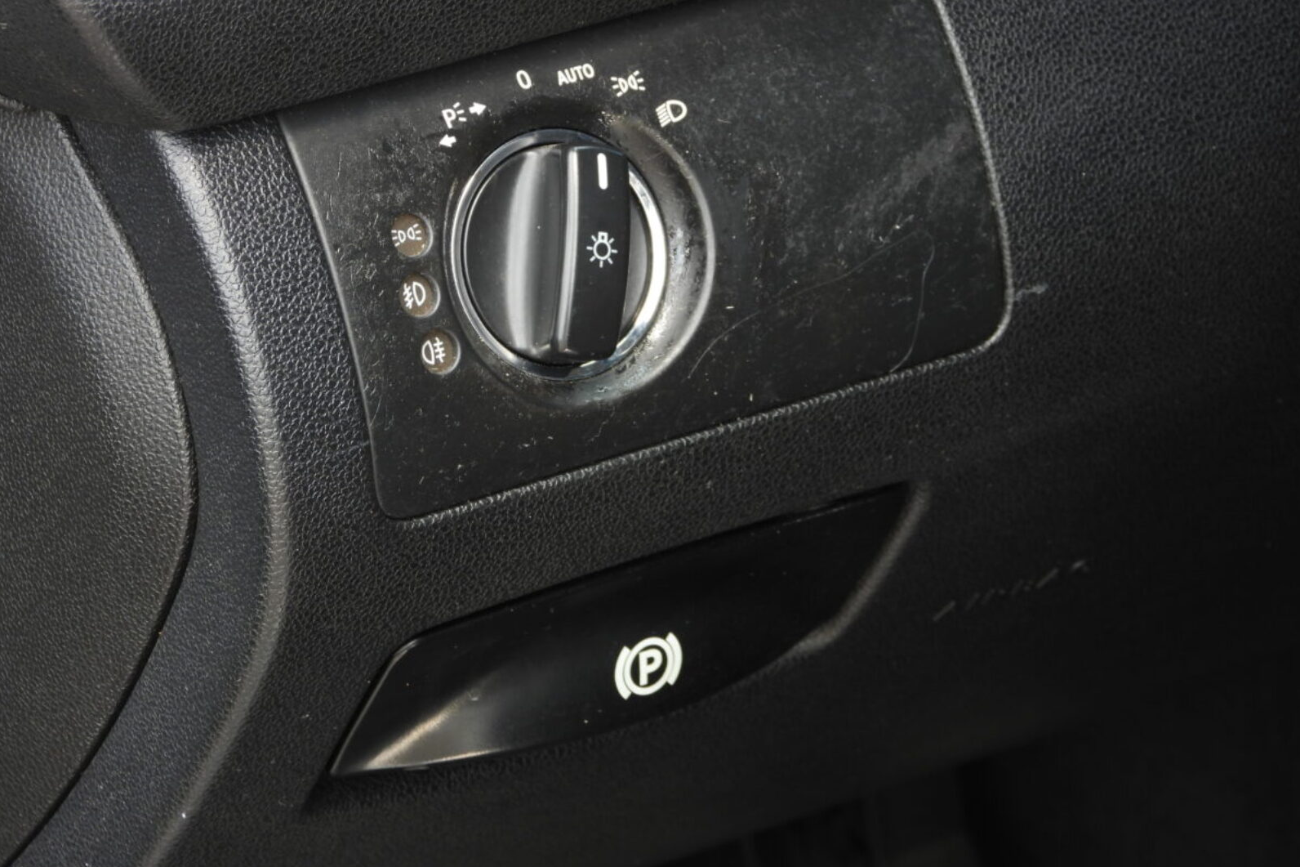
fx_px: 6427
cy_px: 380
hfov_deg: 11.6
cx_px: 651
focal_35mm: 178
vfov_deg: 7.7
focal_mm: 30.5
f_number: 4
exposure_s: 1/60
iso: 100
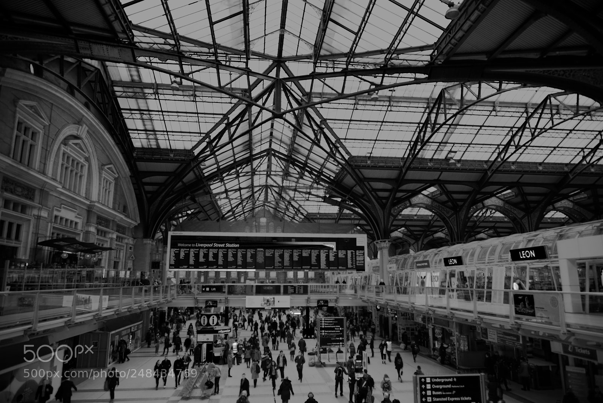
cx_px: 302
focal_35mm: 24
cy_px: 202
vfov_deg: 53.2
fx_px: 402
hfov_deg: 73.7
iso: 64
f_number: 4
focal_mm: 24
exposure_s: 1/25
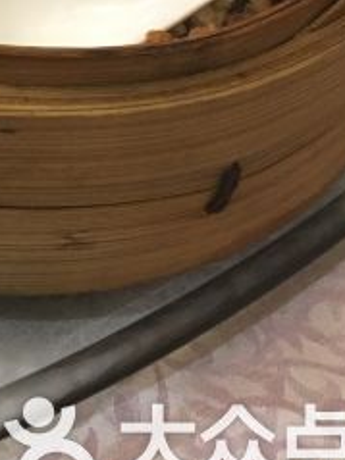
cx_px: -18
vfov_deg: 21.0
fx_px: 1131
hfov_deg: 16.9
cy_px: -131
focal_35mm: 85
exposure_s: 1/17
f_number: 2.2
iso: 200
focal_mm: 4.15
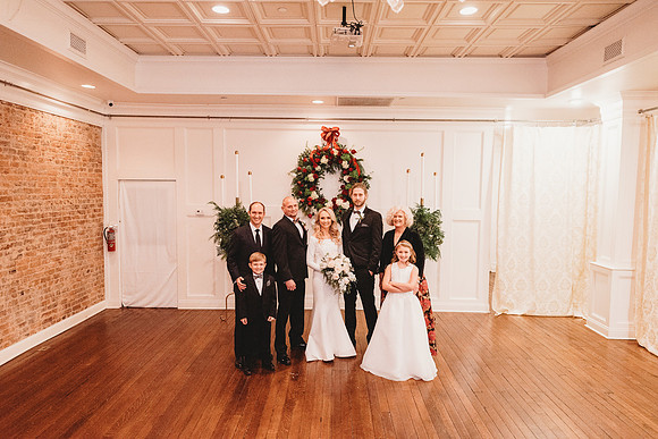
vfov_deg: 53.2
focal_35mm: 24
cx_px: 329
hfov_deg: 73.7
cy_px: 220
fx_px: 439
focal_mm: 24
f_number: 2.8
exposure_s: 1/160
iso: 5000
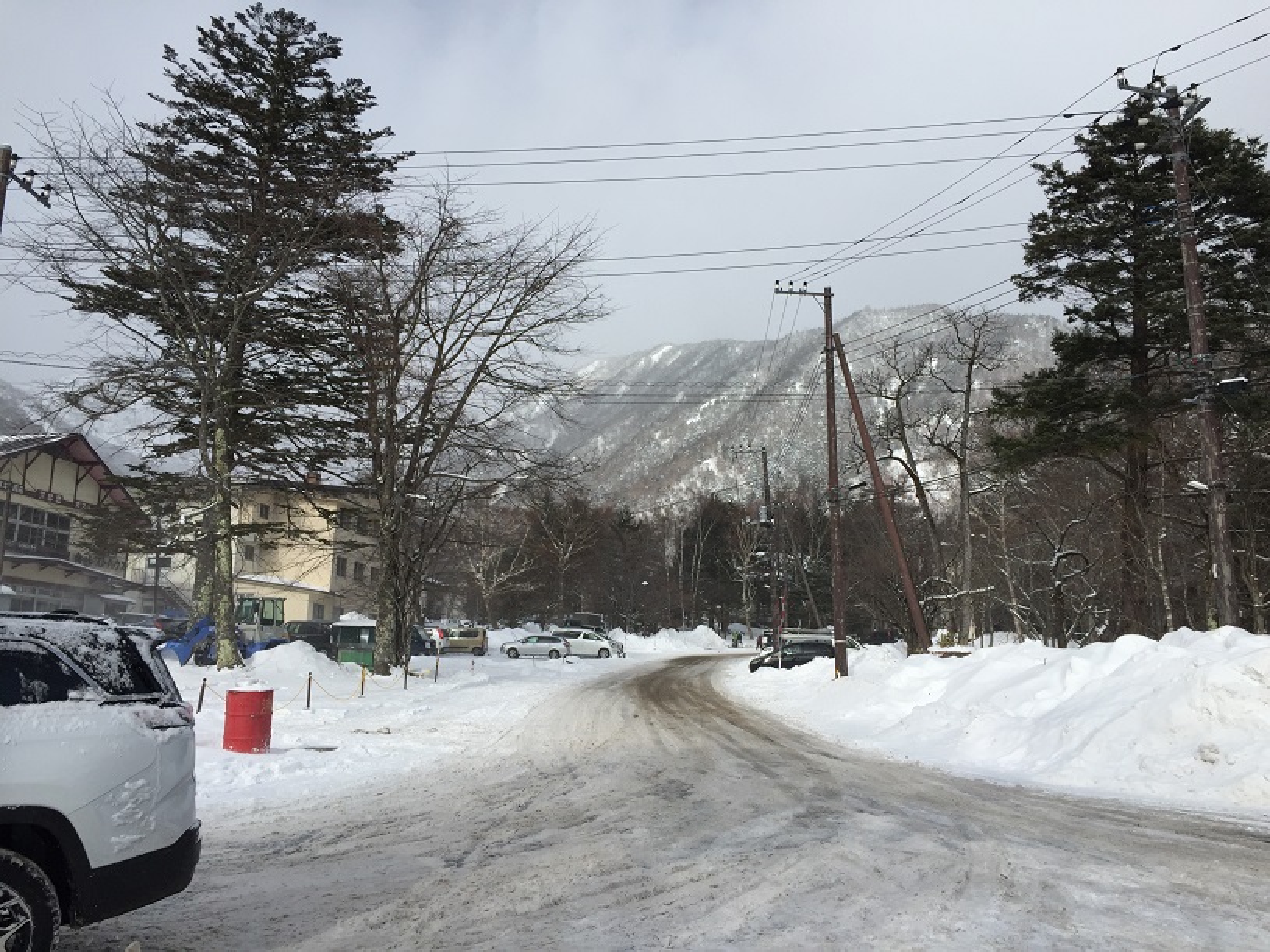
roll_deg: -1.6
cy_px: 476
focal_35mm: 29
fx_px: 1064
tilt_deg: +10.6
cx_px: 635
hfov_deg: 61.7
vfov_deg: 48.2
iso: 32
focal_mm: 4.15
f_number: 2.2
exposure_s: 1/3300
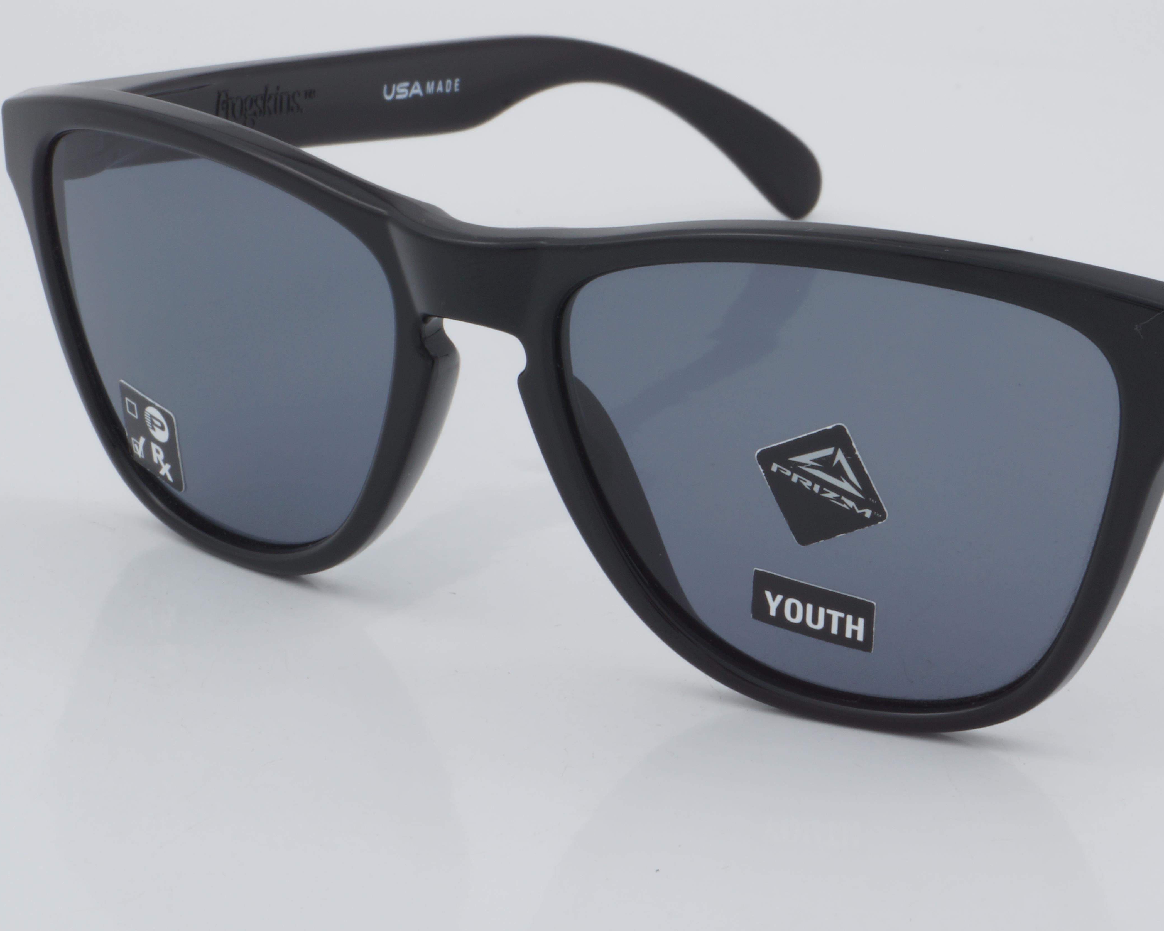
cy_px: 417
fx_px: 3480
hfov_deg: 18.9
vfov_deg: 15.2
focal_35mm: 101
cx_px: 814
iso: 100
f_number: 32
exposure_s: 1/3
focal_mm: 50
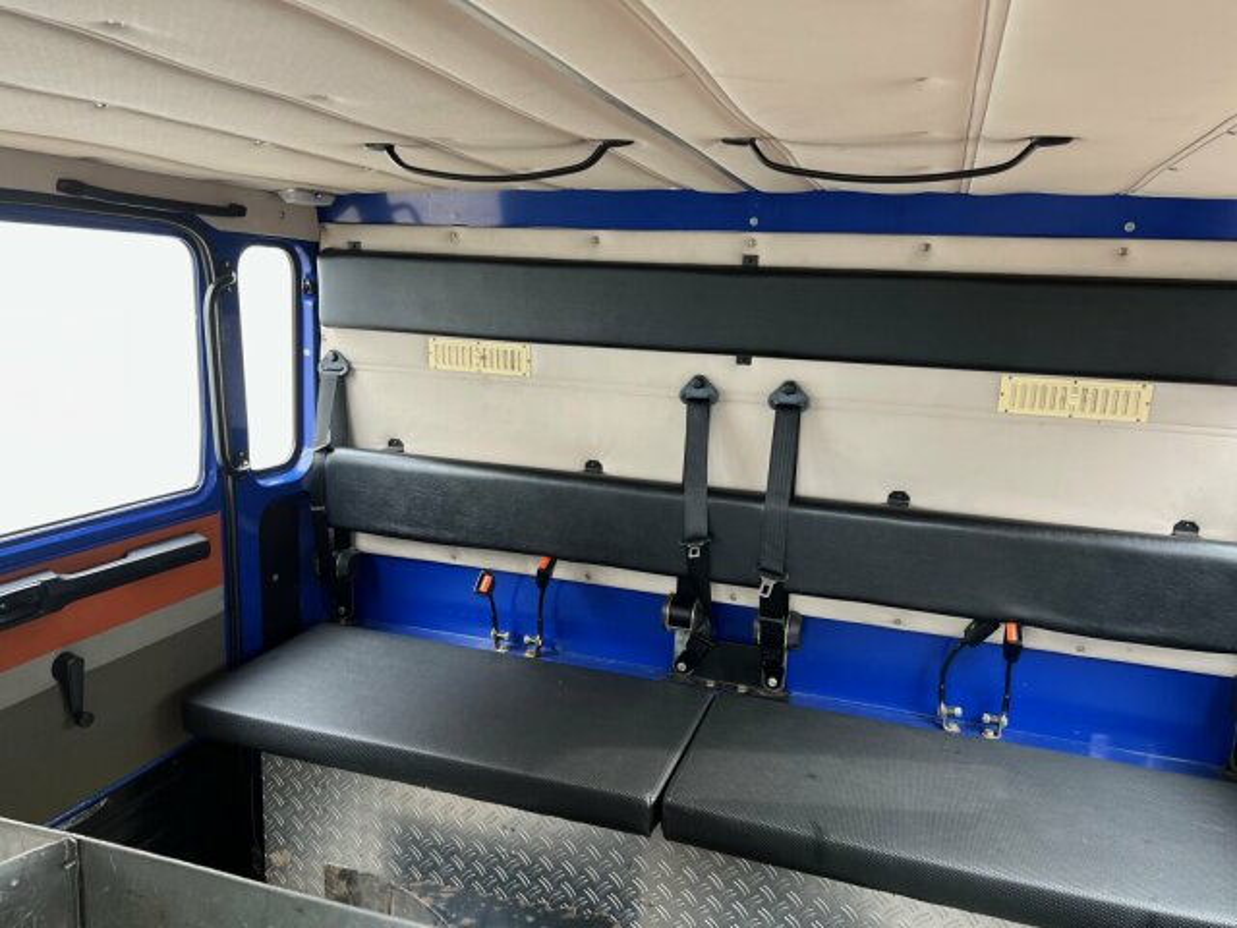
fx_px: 929
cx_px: 618
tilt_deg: -6.6
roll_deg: -0.9
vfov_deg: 53.1
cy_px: 464
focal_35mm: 26
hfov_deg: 67.3
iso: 125
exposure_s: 1/121
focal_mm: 5.7
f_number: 1.5
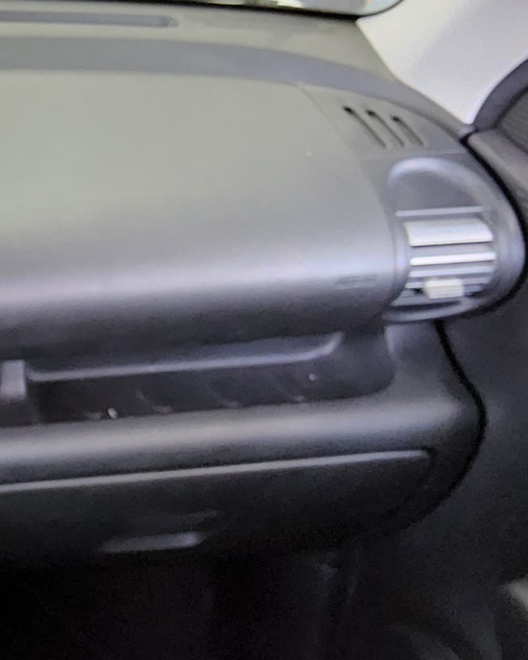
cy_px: 468
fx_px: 1582
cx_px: -355
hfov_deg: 16.5
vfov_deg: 23.4
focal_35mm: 81
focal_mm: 3.08
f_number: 2
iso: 800
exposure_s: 1/120
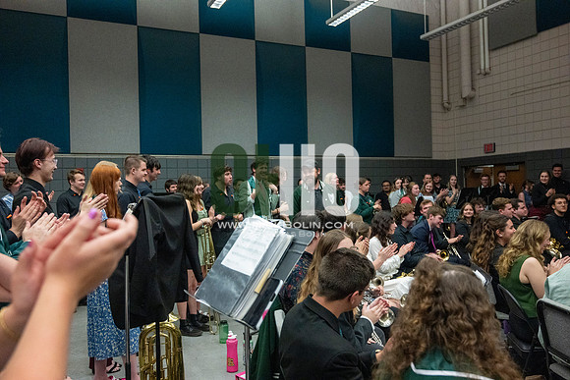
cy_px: 190
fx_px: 483
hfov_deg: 61.1
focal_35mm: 30
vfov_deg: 43.0
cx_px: 285
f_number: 4
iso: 10000
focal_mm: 30.5
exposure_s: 1/500
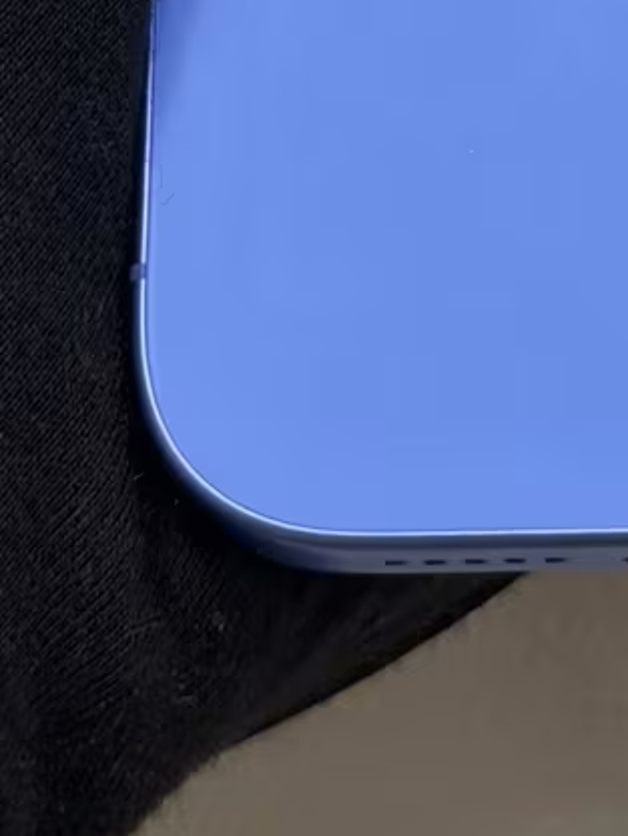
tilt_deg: +0.5
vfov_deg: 10.4
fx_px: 4449
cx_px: 754
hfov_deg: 8.0
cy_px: -415
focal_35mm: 184
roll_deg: -0.4
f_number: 1.78
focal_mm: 6.76
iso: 80
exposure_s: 1/100
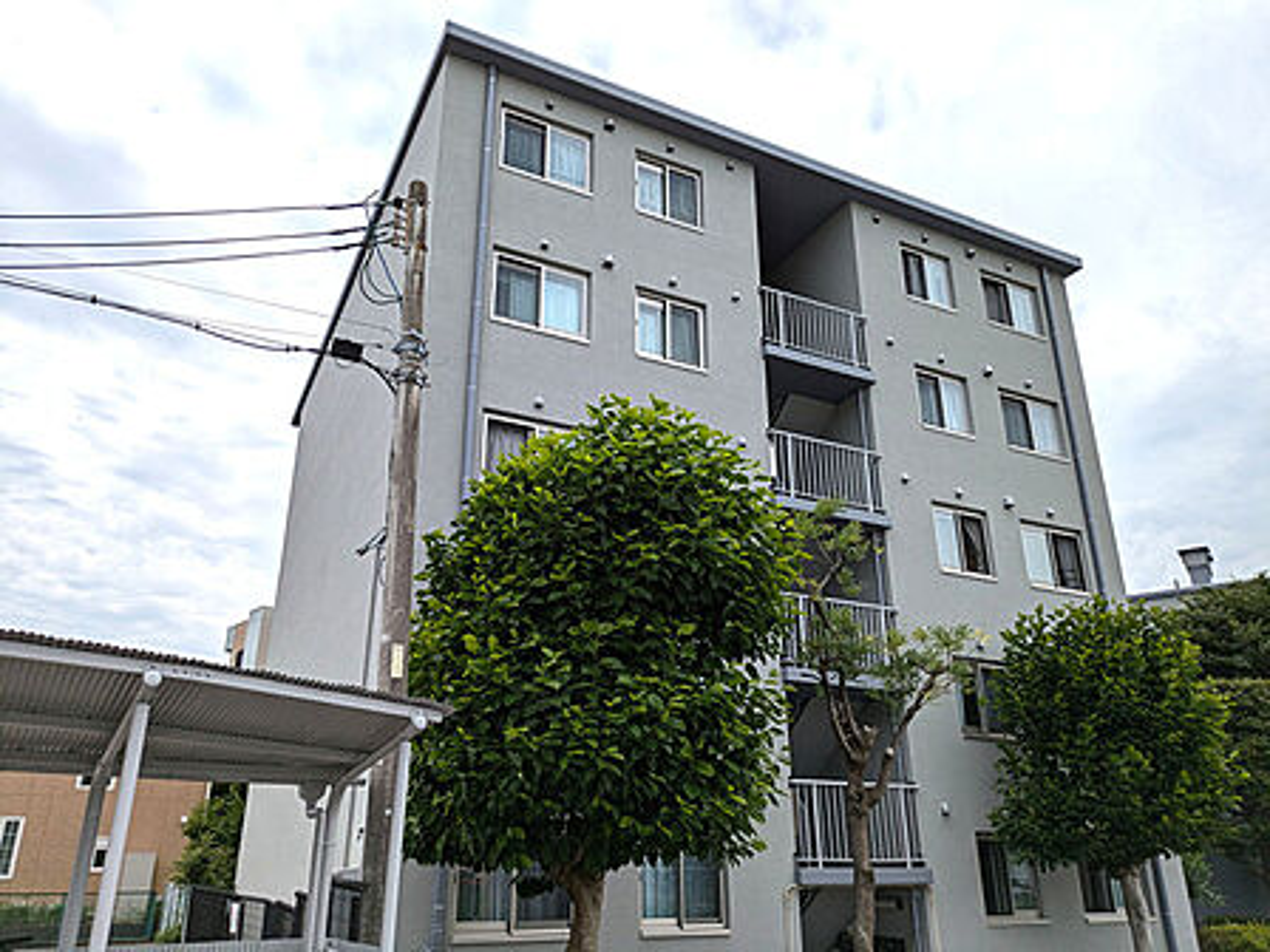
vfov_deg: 54.9
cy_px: 476
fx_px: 917
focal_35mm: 25
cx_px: 635
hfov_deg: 69.4
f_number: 1.89
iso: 48
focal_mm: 5.43
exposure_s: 1/4184
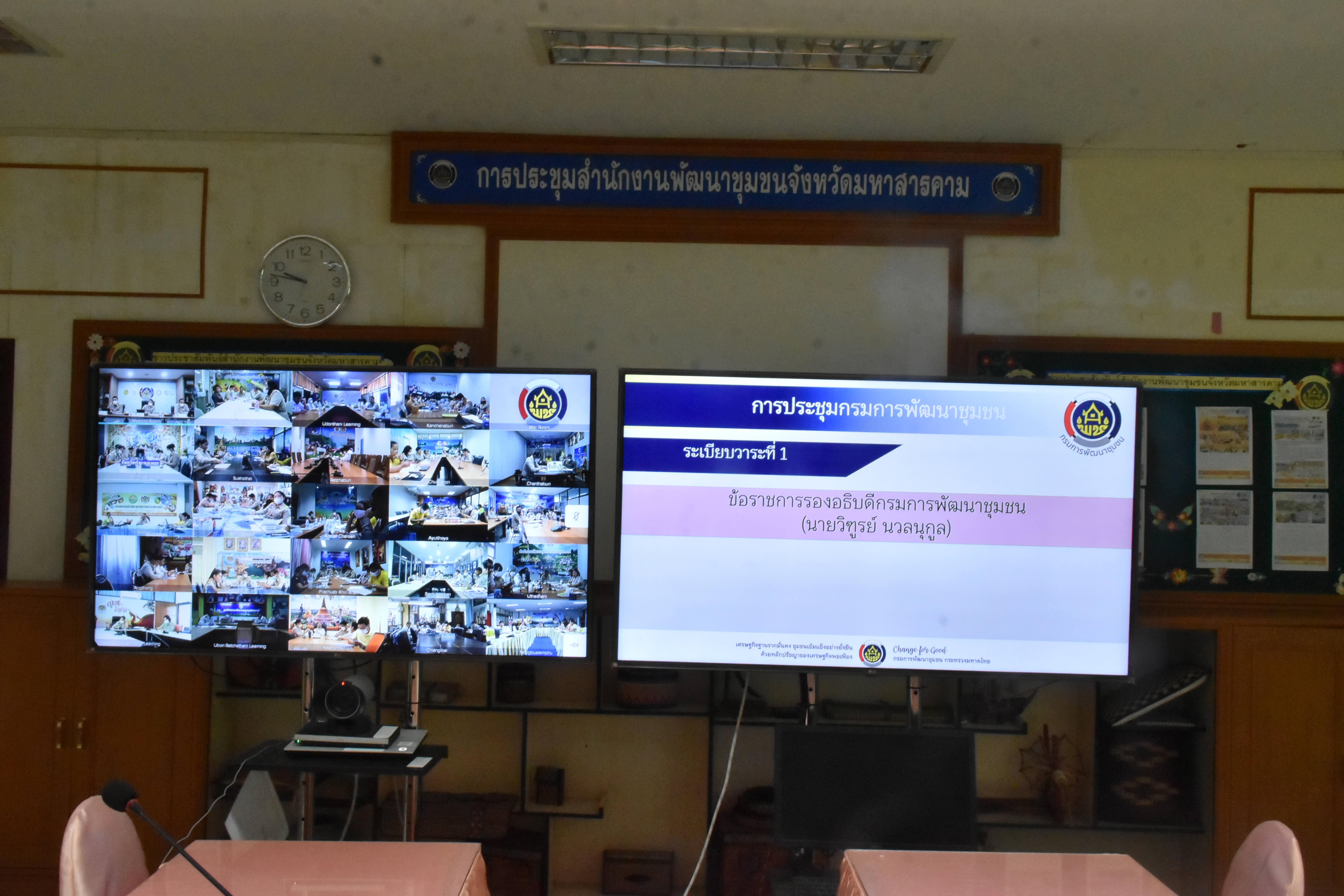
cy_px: 448
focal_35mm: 30
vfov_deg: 43.6
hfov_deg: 61.9
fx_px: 1120
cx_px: 672
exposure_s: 1/40
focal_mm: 20
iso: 3200
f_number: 18
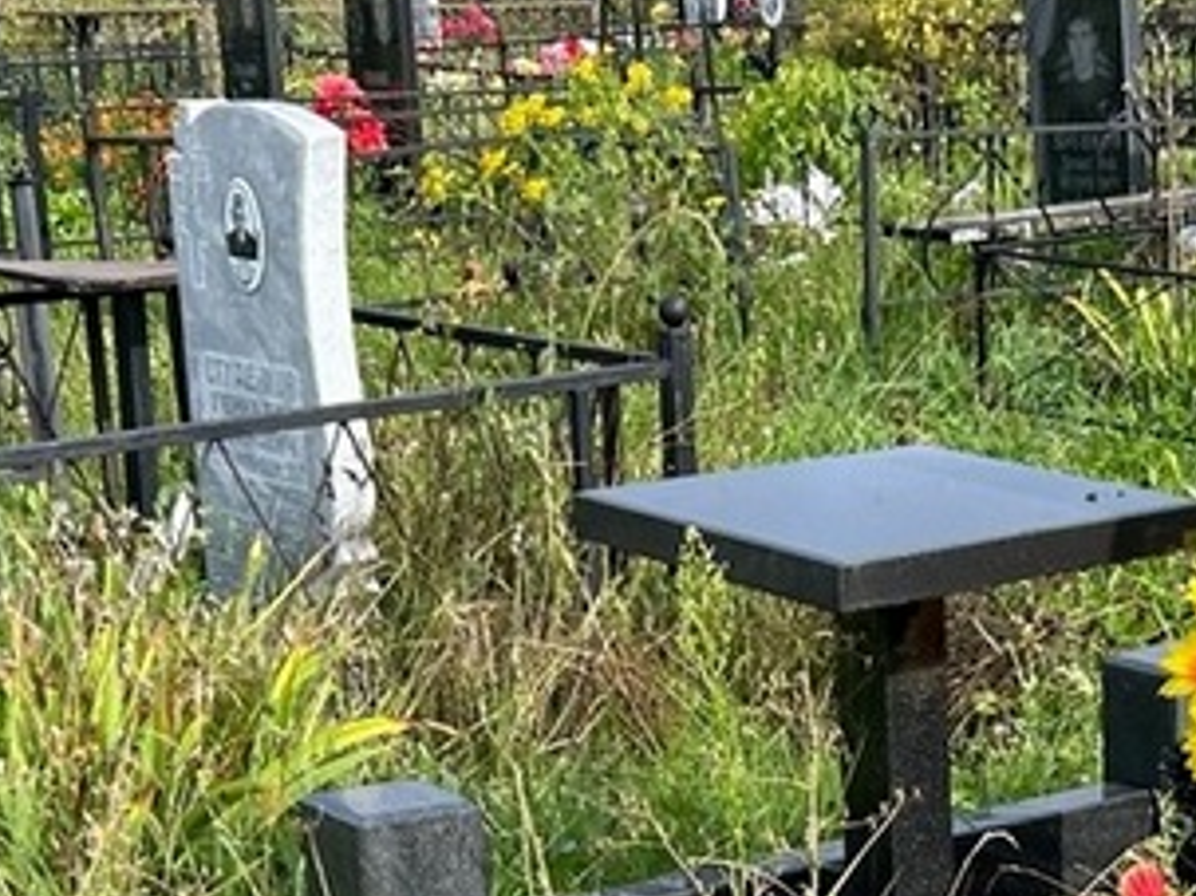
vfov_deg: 16.2
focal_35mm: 88
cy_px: 1018
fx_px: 3039
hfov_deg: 22.0
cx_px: 924
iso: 50
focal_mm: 5.7
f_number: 1.5
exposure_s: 1/1344
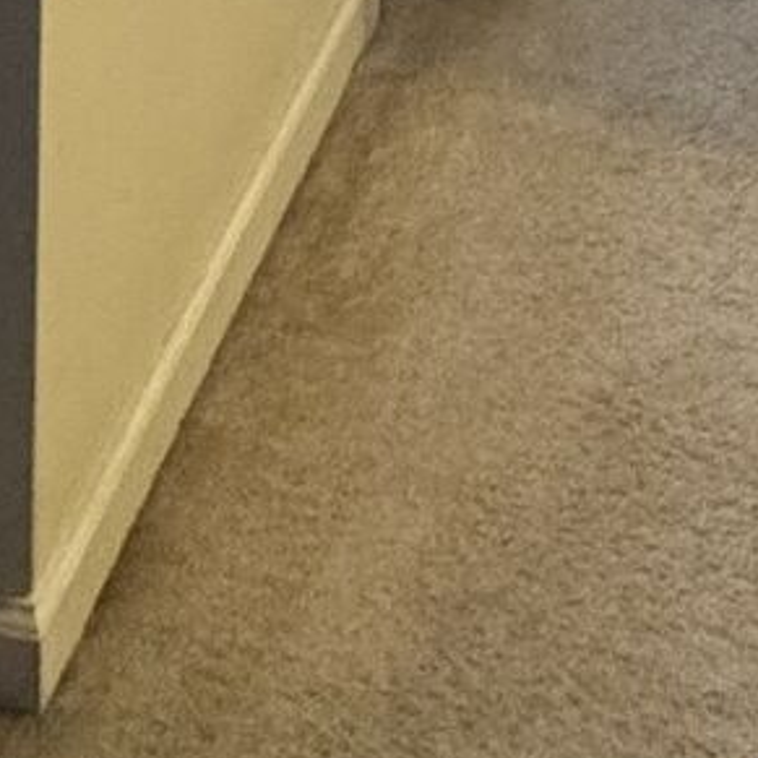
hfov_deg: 17.5
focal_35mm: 98
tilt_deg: -3.3
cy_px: -1370
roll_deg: -0.6
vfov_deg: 11.8
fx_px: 2428
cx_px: 643
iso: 320
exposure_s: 1/60
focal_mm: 2.22
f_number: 2.2
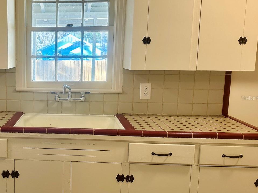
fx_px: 298
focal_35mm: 40
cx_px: 52
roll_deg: -0.8
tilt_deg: -7.5
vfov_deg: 36.0
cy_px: 98
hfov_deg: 44.5
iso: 125
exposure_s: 1/60
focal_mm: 6.86
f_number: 1.78
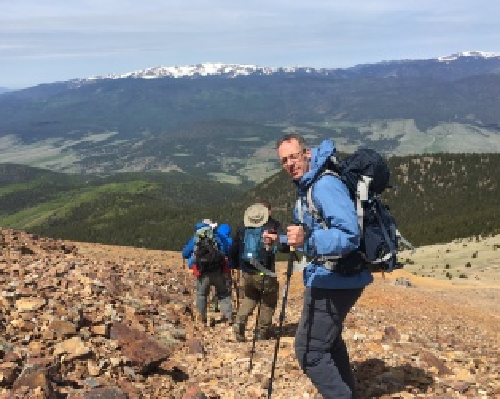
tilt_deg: -17.1
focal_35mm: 33
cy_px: 203
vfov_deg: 44.5
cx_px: 221
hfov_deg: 54.1
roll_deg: +3.6
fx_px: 488
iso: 25
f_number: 2.2
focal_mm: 4.15
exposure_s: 1/1789
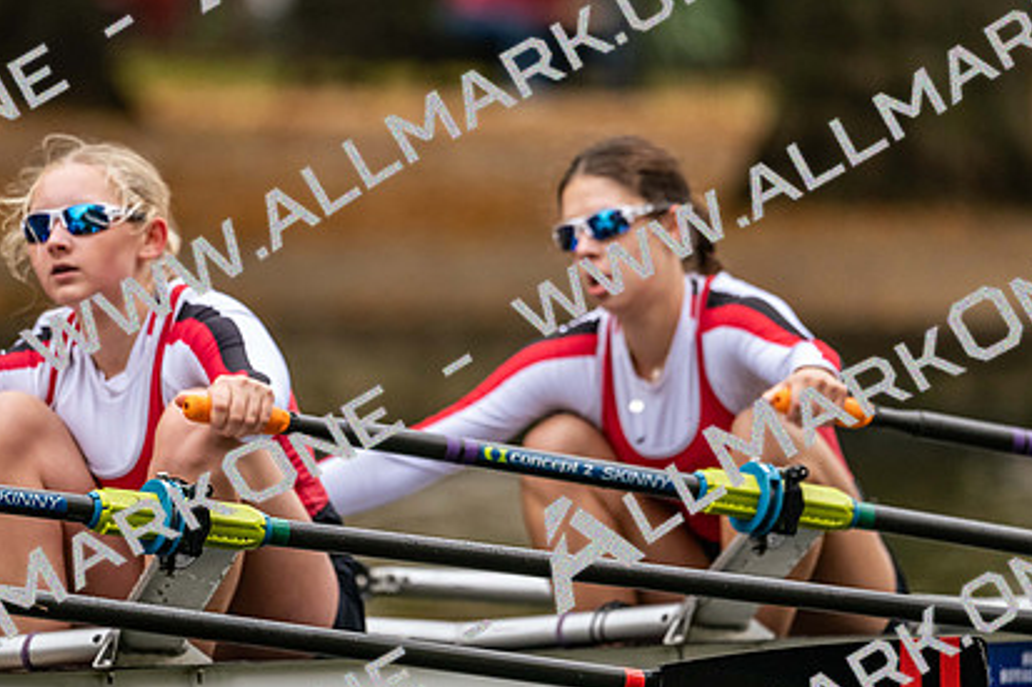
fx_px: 16103
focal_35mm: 562
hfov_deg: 3.7
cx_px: 330
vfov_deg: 2.4
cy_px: 378
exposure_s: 1/2500
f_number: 4.5
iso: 2500
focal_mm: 400
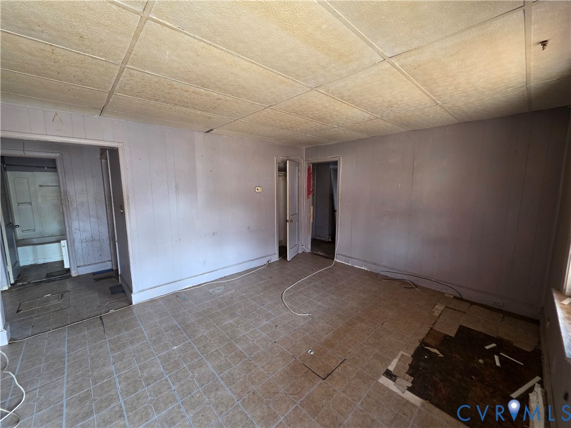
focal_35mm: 13
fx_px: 214
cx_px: 286
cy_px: 214
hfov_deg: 106.2
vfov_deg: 89.9
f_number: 1.9
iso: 200
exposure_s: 1/60
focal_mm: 2.2
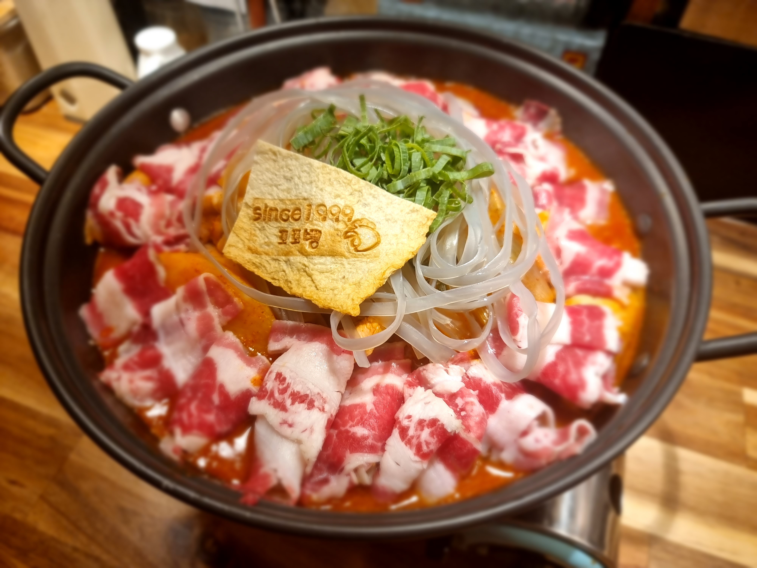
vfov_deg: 56.8
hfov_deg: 71.6
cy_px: 284
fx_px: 525
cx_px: 378
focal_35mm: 24
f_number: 1.8
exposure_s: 1/60
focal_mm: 6.7
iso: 80
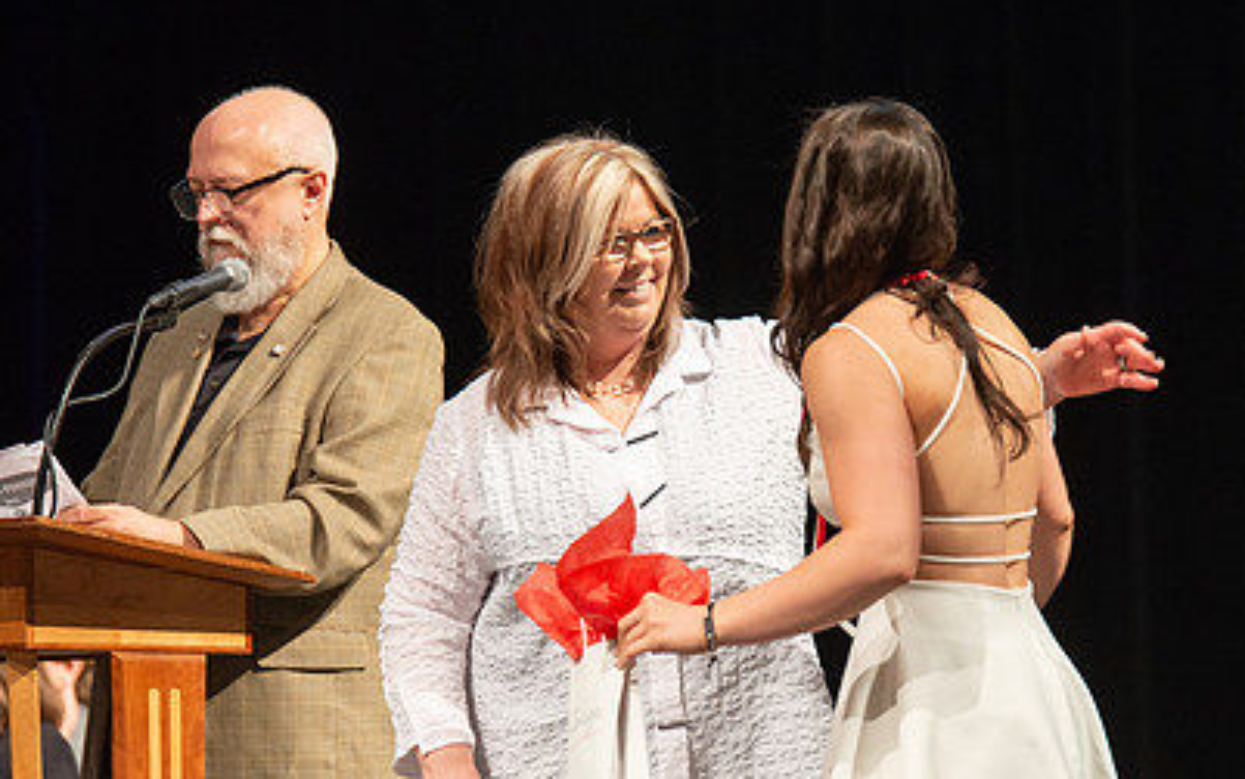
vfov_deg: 4.5
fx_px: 9980
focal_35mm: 294
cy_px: 470
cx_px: 748
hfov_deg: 7.1
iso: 1600
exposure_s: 1/100
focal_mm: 185
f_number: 4
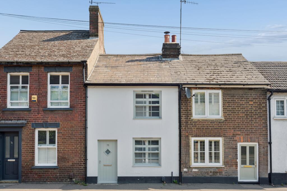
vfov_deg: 37.9
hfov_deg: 54.4
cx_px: 144
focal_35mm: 35
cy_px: 96
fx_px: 279
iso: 320
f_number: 8
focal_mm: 35
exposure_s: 1/125
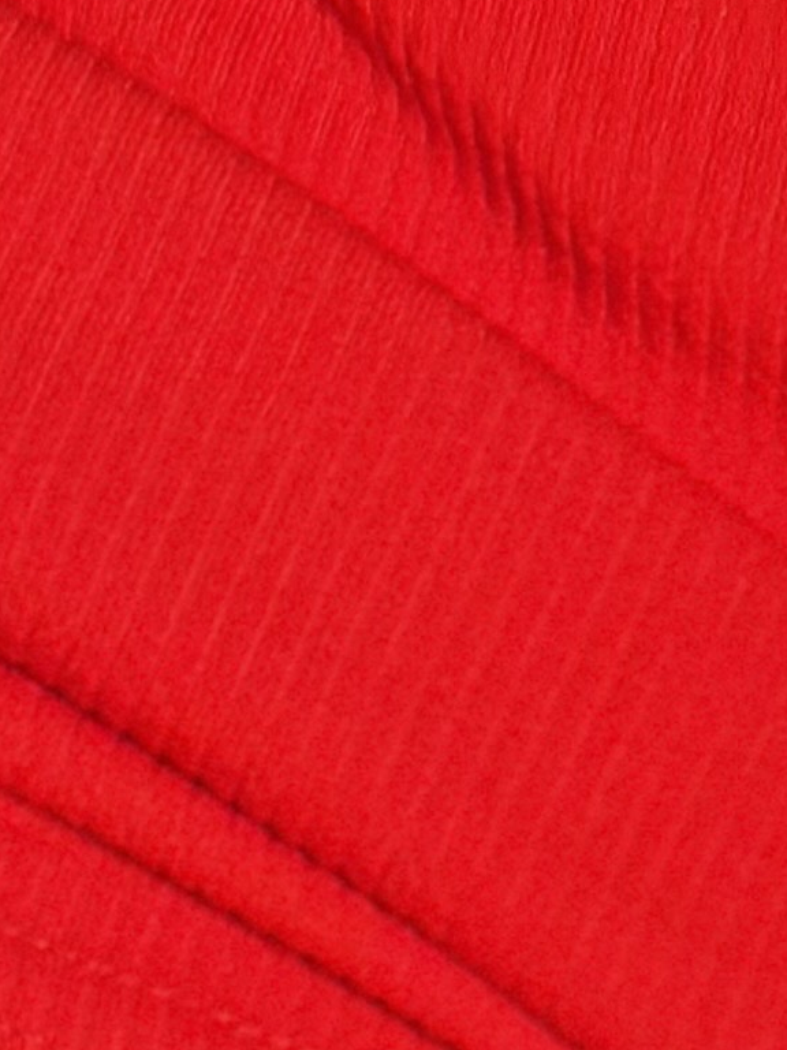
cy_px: 2561
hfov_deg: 5.9
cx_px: 421
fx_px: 7639
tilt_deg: -14.8
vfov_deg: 7.3
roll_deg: -1.6
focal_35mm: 252
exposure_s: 1/40
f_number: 1.78
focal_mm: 6.86
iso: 320
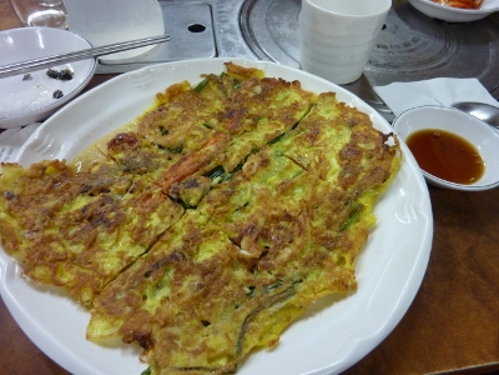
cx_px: 250
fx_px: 360
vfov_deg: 54.9
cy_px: 188
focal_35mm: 25
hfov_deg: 69.4
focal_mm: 4.1
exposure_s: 1/30
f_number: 3.3
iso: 250
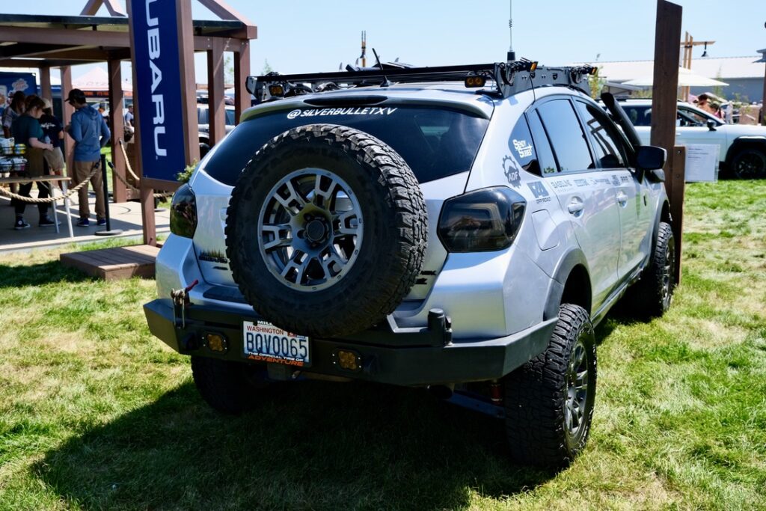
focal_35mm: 35
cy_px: 256
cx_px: 383
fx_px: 745
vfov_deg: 37.9
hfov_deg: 54.4
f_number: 5.6
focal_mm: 23.5
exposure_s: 1/500
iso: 320
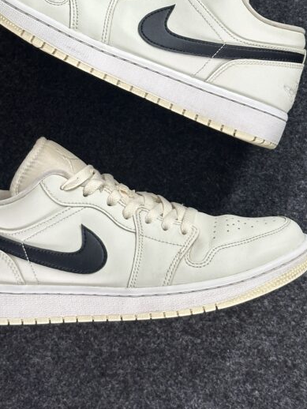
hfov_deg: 19.9
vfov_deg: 26.1
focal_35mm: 74
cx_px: 123
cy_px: 121
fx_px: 874
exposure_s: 1/50
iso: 160
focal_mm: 6.86
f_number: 1.78
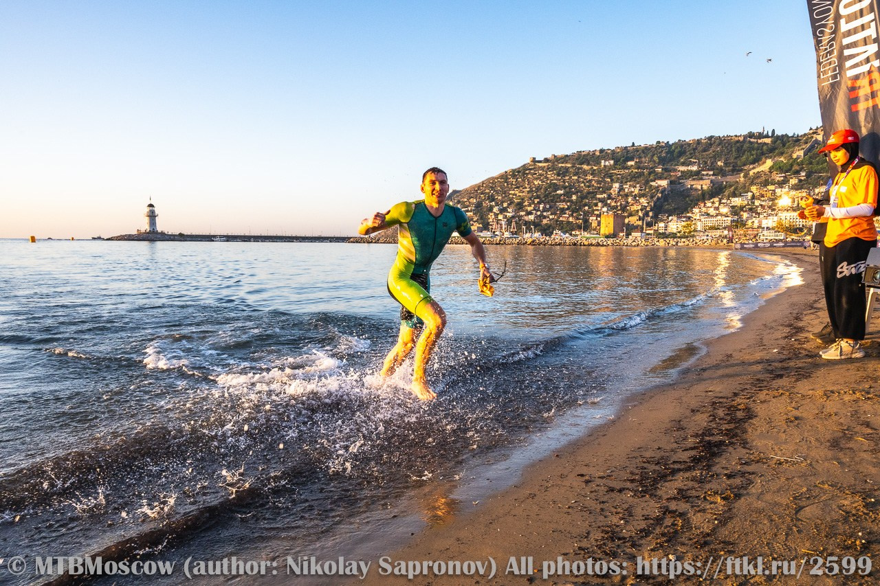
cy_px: 293
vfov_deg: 53.1
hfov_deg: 73.8
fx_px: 587
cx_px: 440
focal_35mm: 24
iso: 1250
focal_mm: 24
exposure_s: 1/400
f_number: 13
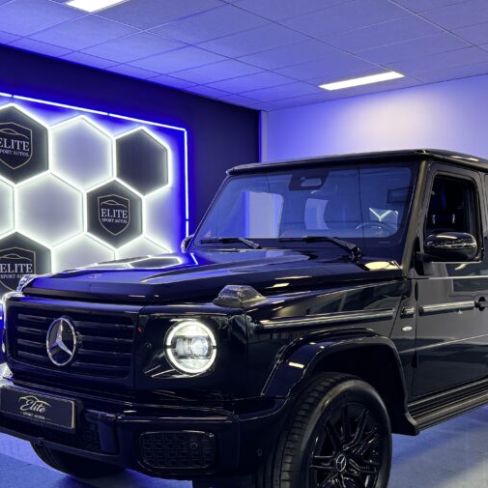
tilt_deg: -5.1
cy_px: 316
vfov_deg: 38.8
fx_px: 686
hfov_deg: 38.7
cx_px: 324
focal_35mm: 43
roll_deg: -0.4
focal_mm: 6.76
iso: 160
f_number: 1.78
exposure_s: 1/64
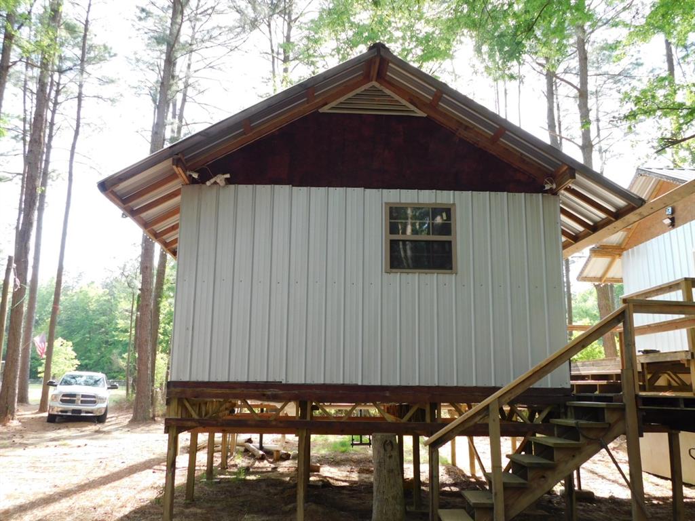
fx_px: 602
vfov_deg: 46.8
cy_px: 260
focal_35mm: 30
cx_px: 348
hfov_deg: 60.0
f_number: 3.2
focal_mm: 5.3
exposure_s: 1/125
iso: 125
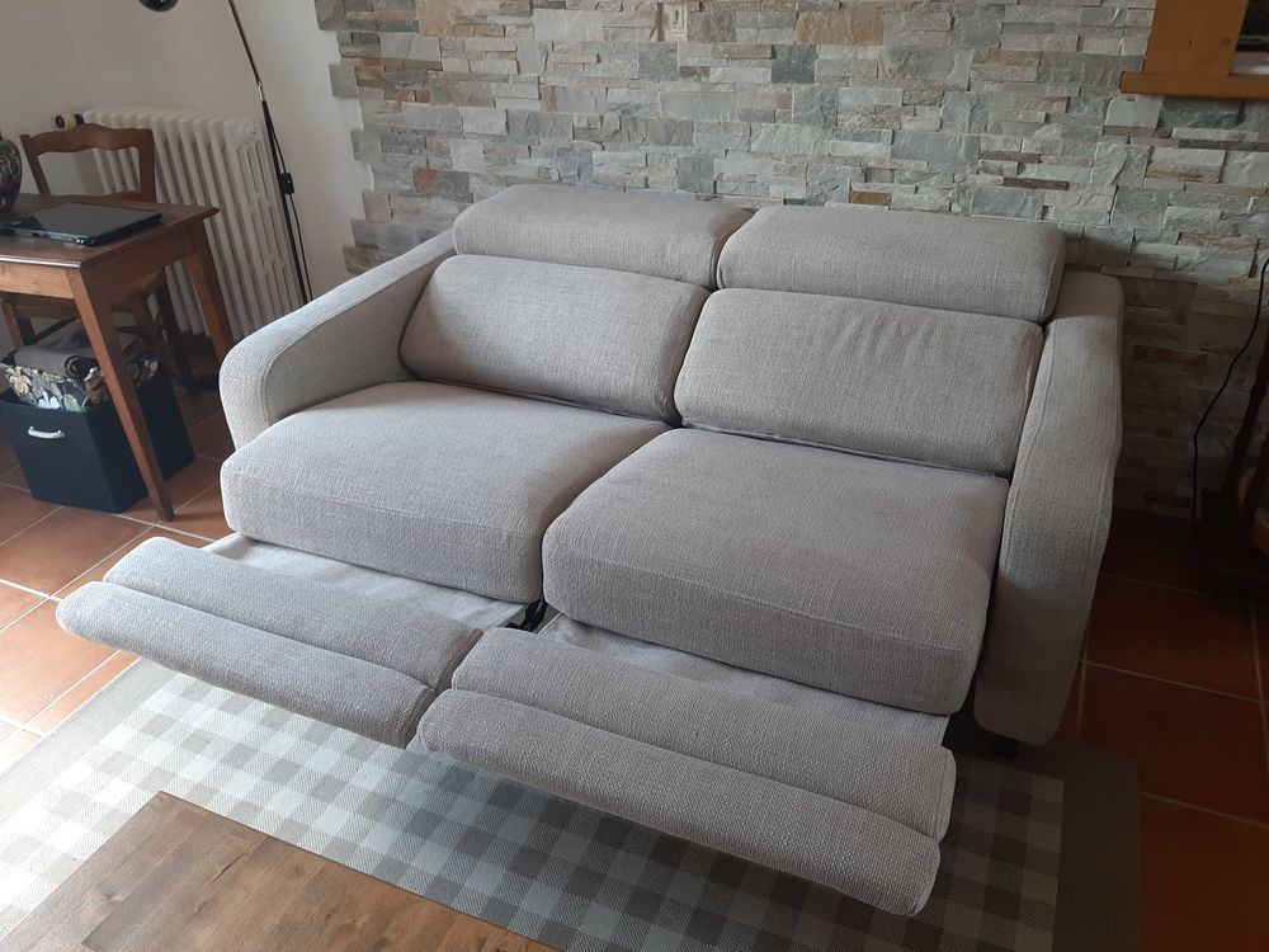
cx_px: 634
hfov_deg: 67.3
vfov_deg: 53.1
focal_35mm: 26
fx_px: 953
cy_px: 476
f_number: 1.7
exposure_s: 1/50
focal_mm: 3.93
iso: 50
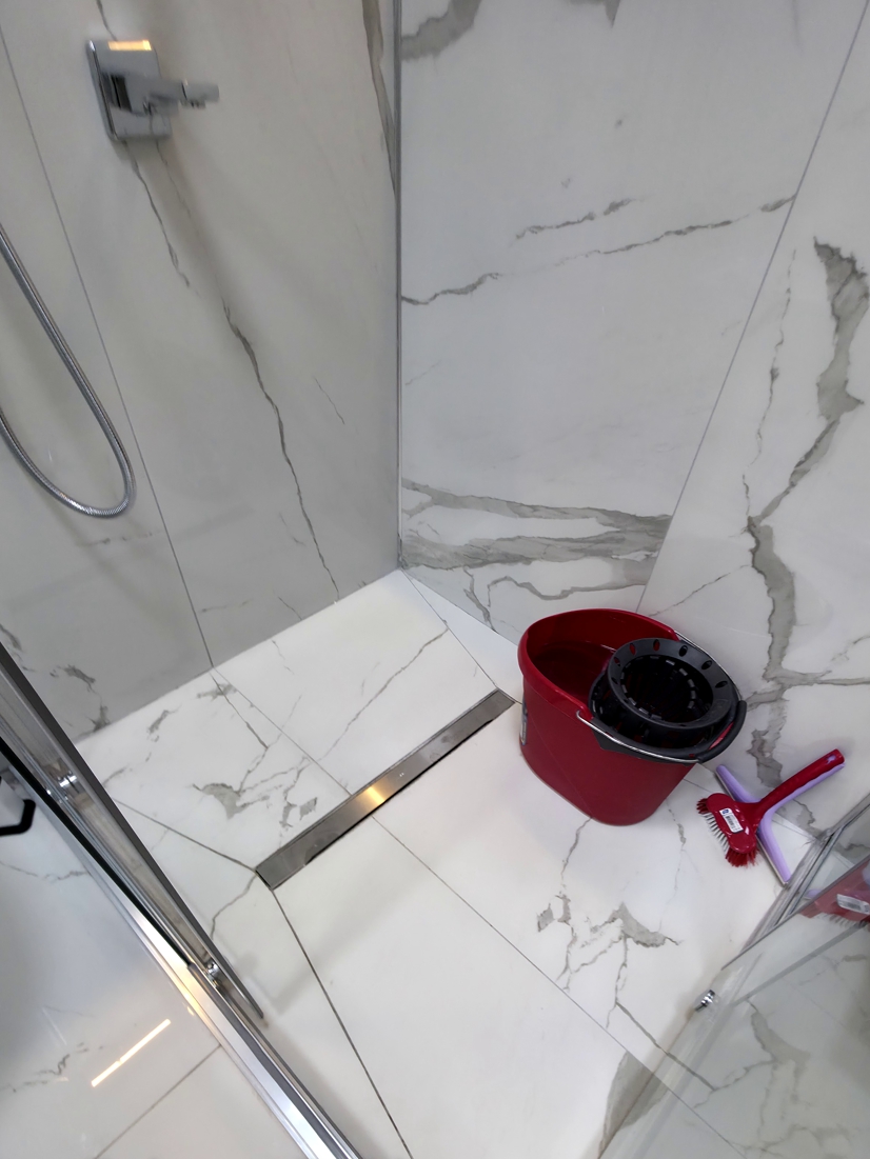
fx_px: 570
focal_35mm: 17
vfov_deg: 88.8
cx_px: 451
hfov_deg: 74.7
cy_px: 739
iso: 80
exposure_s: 1/50
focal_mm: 2.2
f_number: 1.9
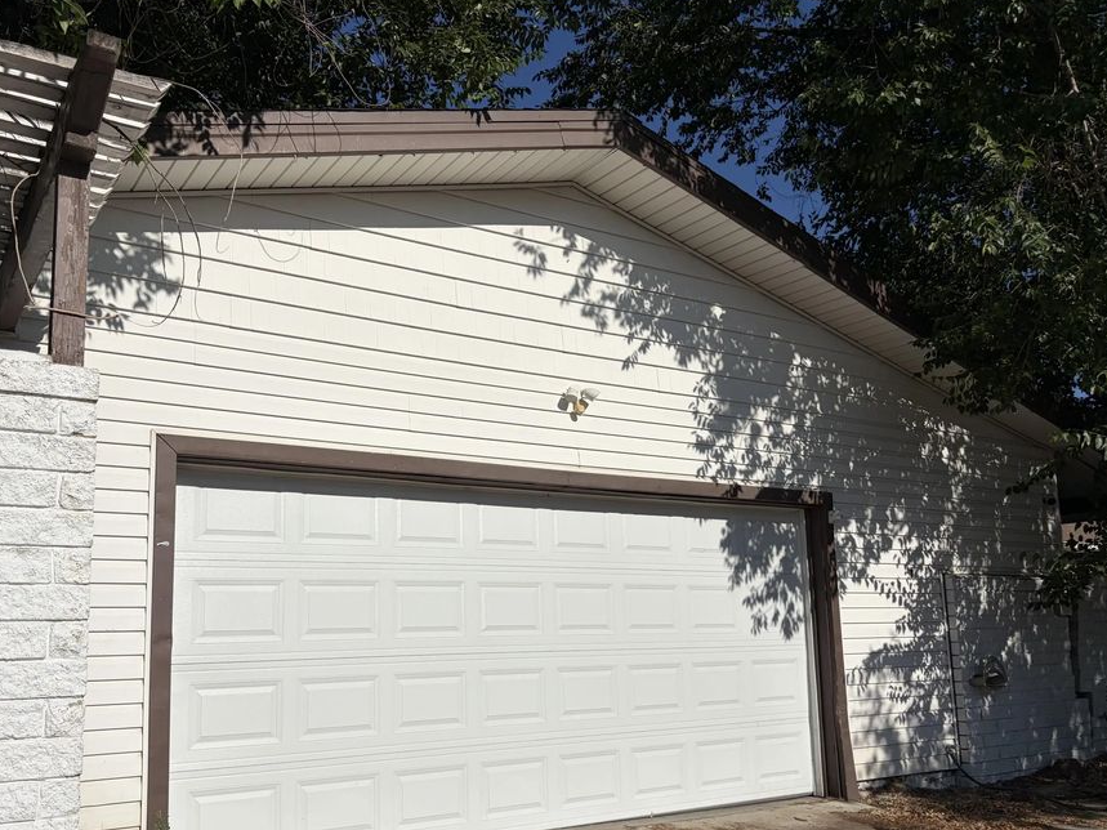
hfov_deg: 58.1
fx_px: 991
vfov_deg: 45.3
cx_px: 467
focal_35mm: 31
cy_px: 479
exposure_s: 1/14493
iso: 50
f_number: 1.6
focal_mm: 5.96
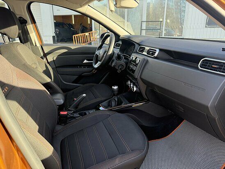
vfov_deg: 56.8
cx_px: 112
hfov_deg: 71.6
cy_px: 84
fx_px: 156
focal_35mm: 24
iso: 160
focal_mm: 6.76
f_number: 1.78
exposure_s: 1/243
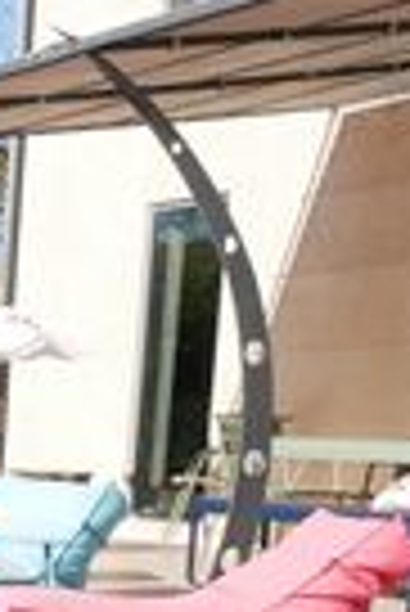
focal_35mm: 110
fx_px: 1874
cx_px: -658
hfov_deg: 10.3
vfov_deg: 17.4
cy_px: 790
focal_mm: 12
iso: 200
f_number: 6.3
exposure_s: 1/400
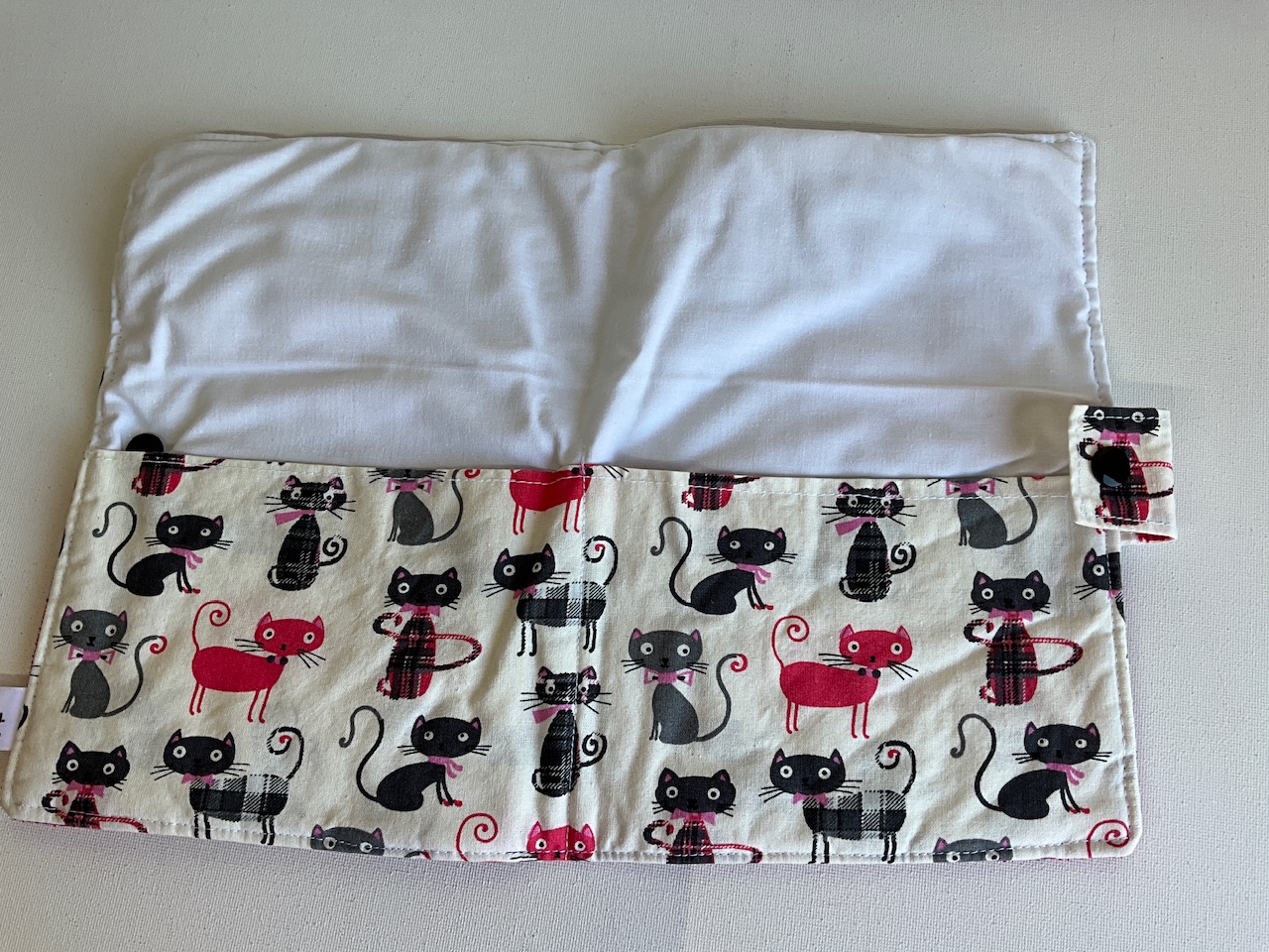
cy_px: 476
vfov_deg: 48.2
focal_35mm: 29
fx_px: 1063
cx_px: 634
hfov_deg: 61.7
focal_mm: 3
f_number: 1.8
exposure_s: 1/122
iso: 20
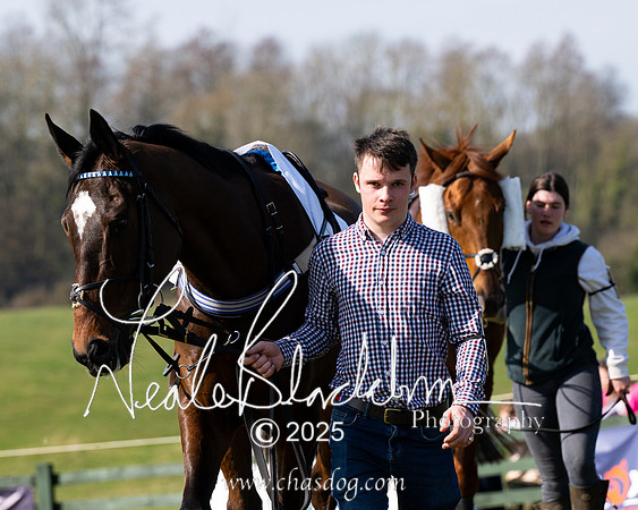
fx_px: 4495
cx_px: 256
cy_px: 173
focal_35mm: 238
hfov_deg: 8.1
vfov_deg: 6.5
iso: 200
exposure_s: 1/1250
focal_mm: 160
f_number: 5
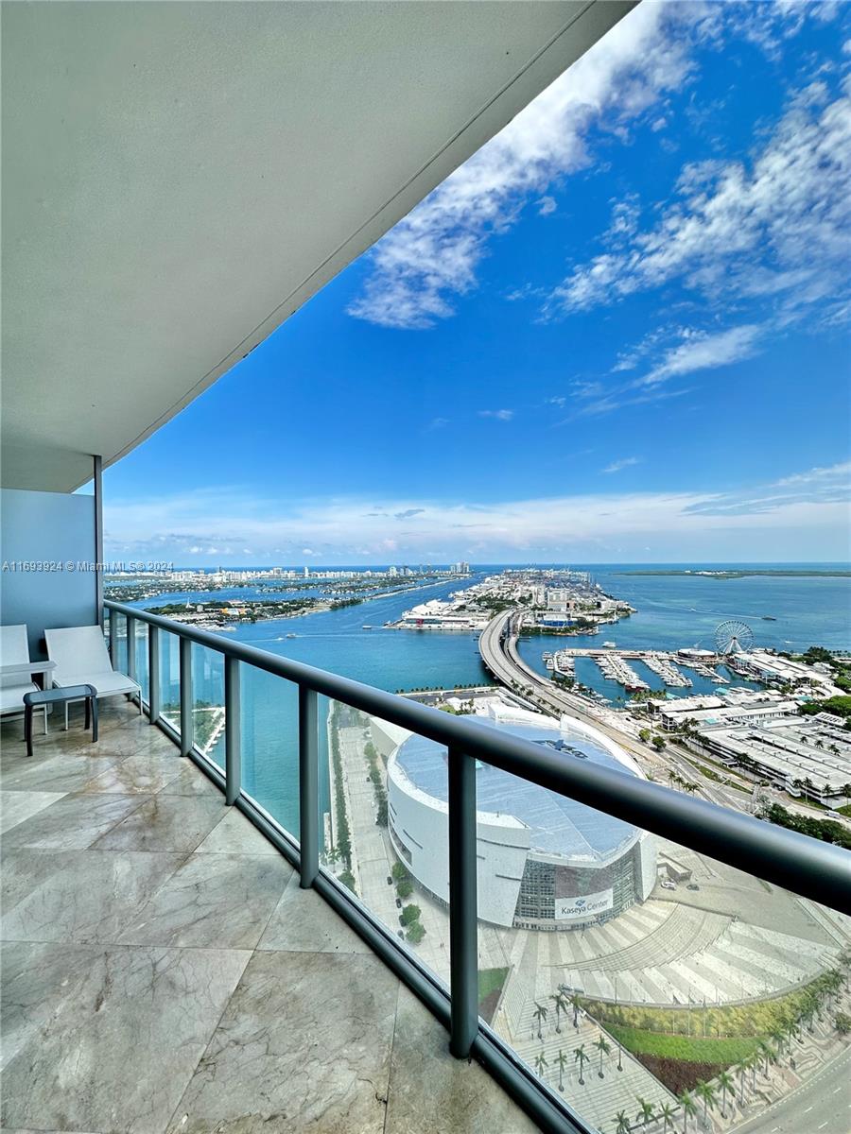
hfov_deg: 85.7
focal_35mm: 14
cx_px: 426
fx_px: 459
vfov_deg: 102.1
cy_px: 567
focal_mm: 2.22
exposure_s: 1/629
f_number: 2.2
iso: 40
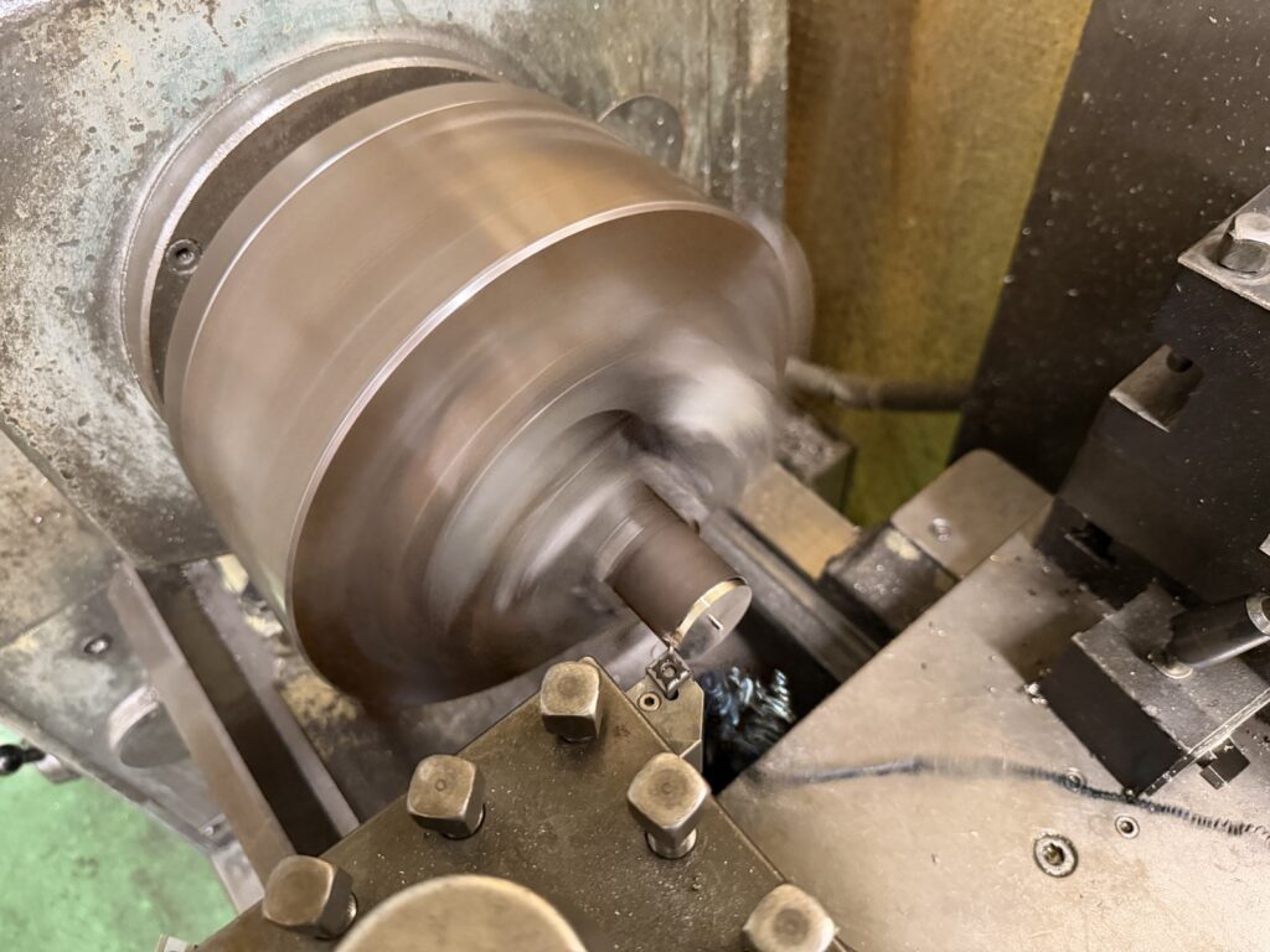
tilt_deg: -53.3
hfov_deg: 71.6
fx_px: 881
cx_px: 635
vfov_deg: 56.8
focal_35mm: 24
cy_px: 476
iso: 1000
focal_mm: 6.76
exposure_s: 1/40
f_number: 1.78
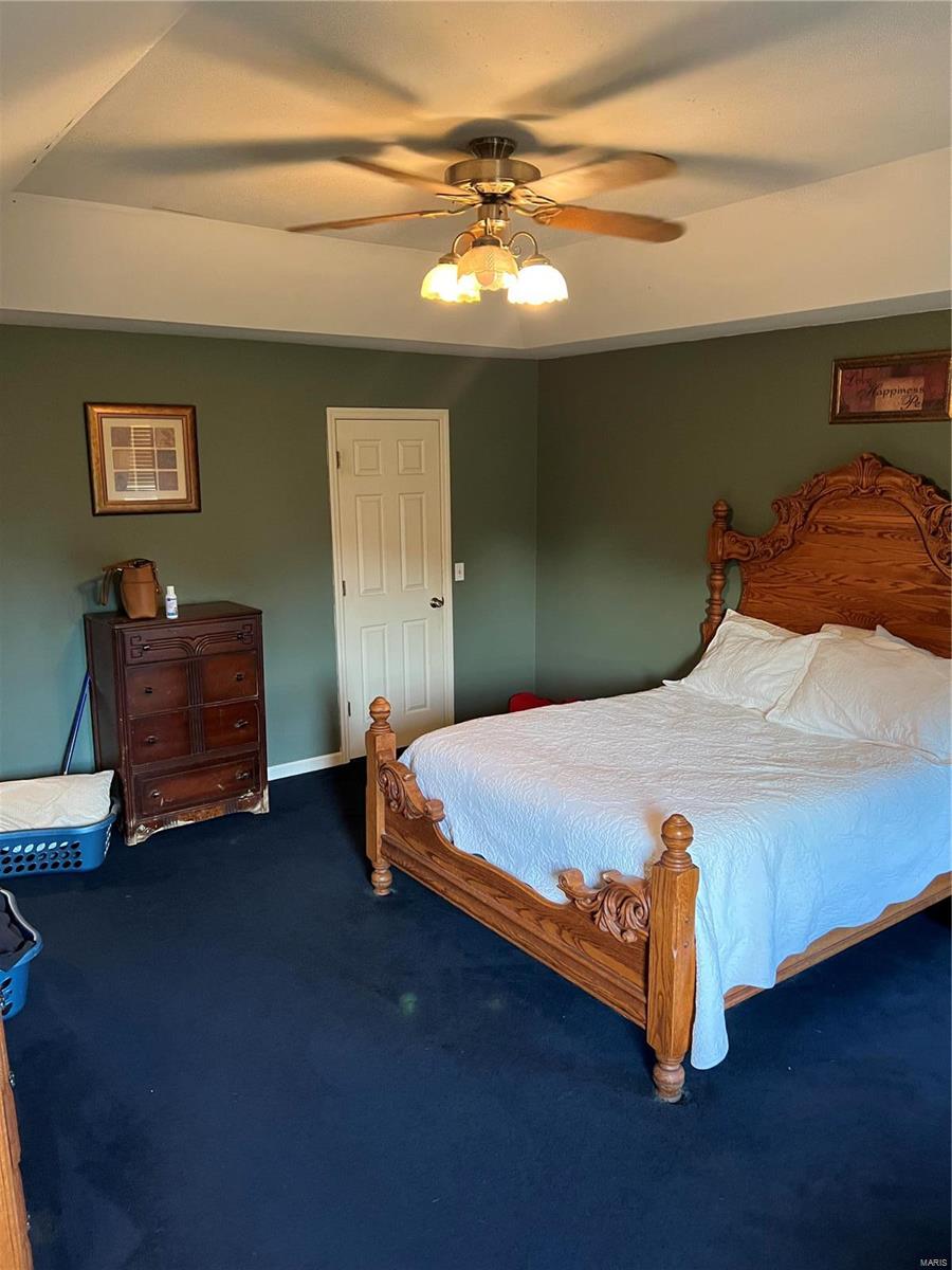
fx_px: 953
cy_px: 635
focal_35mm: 26
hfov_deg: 53.1
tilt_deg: -12.4
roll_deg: +0.7
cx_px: 476
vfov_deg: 67.3
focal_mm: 5.7
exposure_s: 1/60
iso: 400
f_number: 1.5
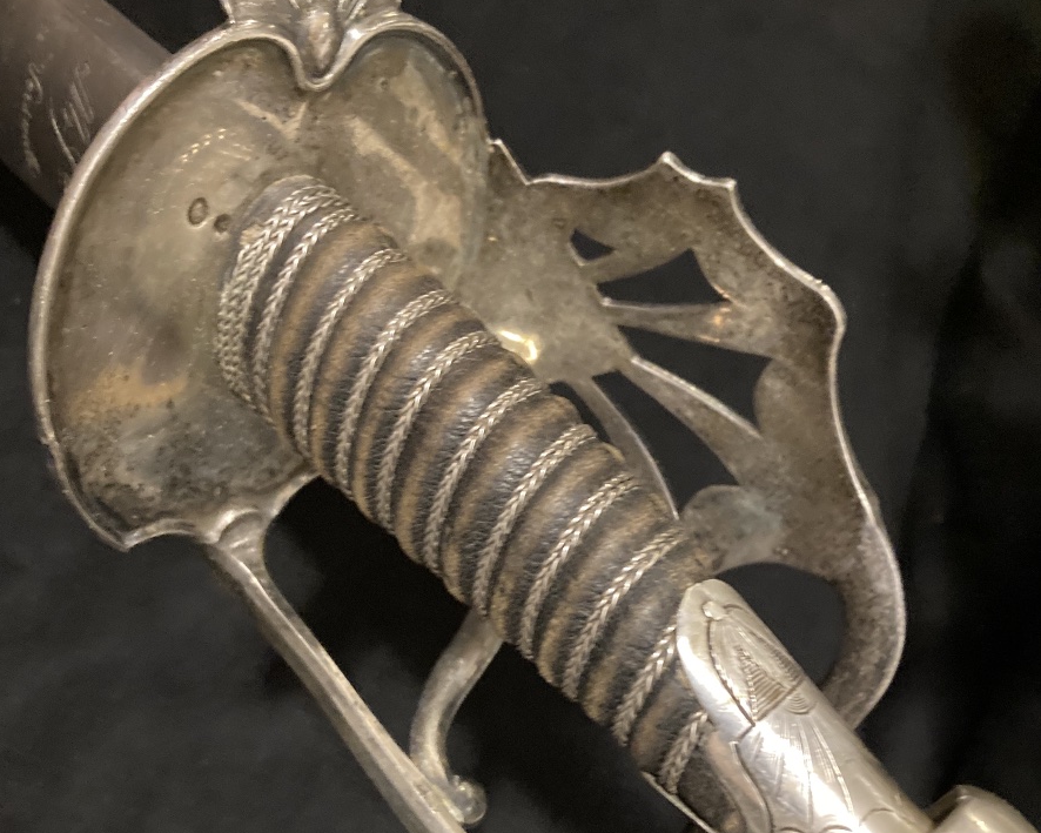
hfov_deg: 49.1
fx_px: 1140
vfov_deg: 39.9
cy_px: 519
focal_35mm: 37
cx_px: 515
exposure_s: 1/25
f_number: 1.8
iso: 640
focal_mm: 3.99
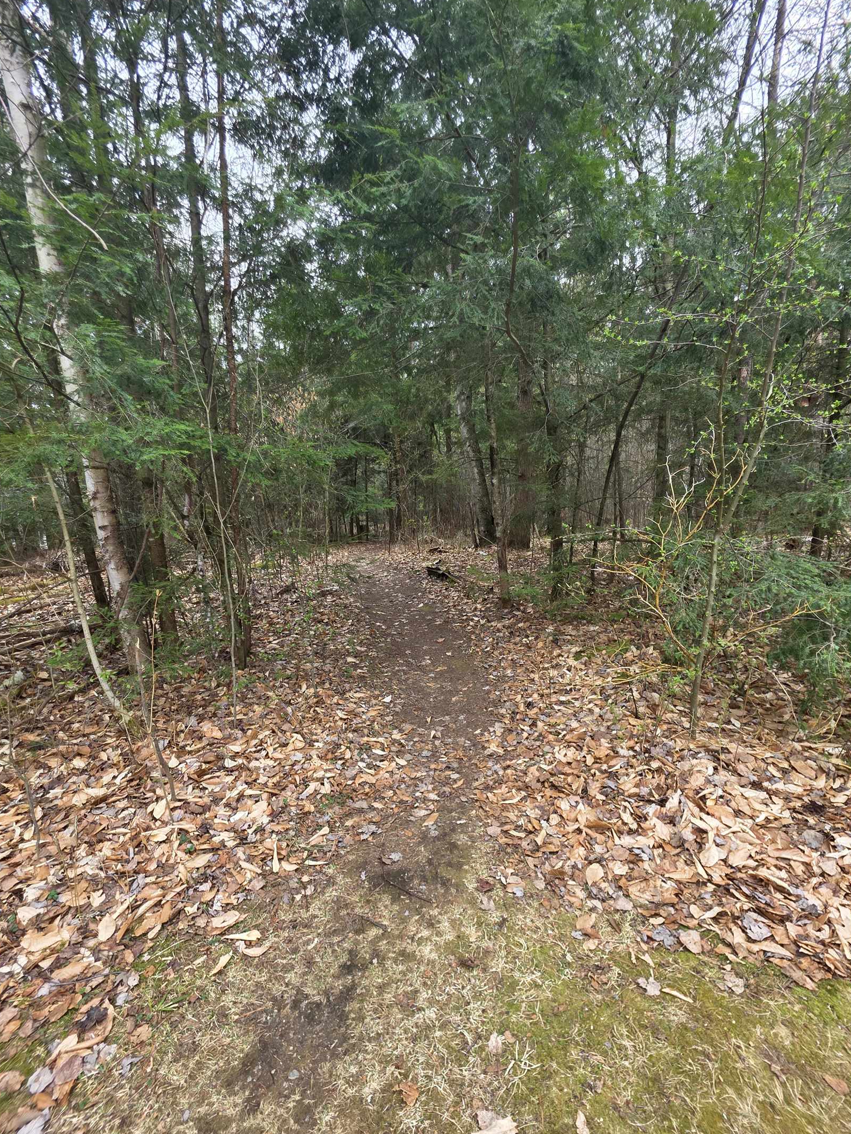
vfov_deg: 102.0
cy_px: 587
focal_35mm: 14
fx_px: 459
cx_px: 434
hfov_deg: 85.7
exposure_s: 1/252
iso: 40
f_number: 1.9
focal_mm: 2.2
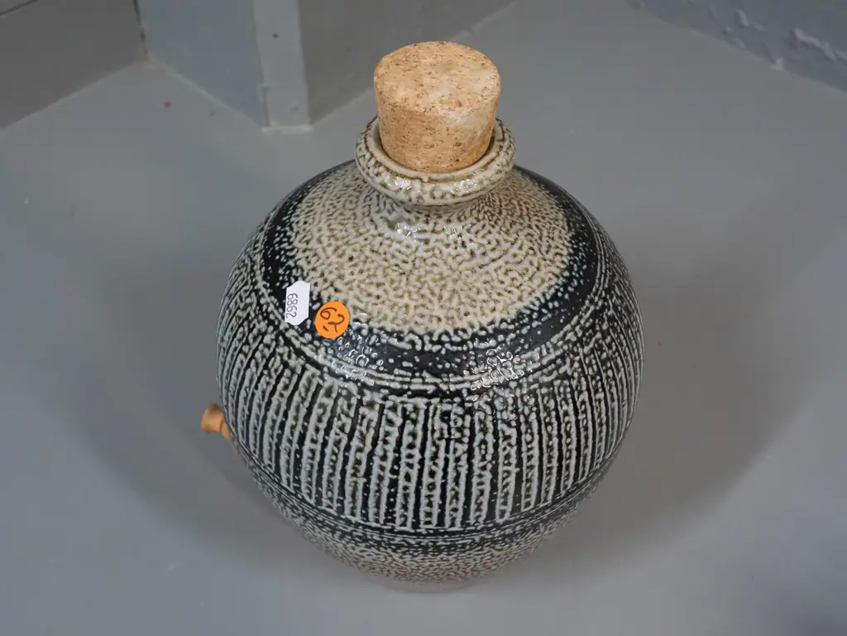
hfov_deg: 46.8
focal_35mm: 40
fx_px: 979
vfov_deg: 36.0
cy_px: 318
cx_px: 424
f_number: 5.6
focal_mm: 20
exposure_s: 1/160
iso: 3200
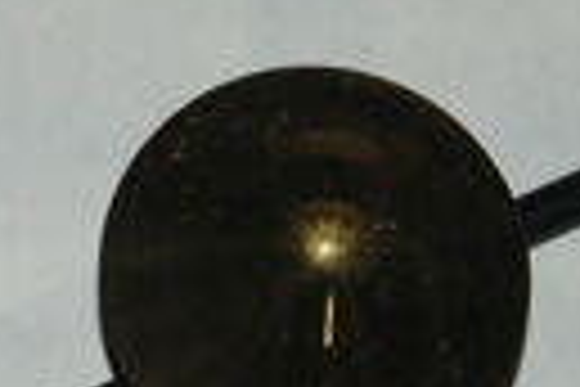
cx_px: -198
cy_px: 223
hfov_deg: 6.1
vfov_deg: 4.1
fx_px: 5397
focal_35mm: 335
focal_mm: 48
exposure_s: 1/125
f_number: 7.1
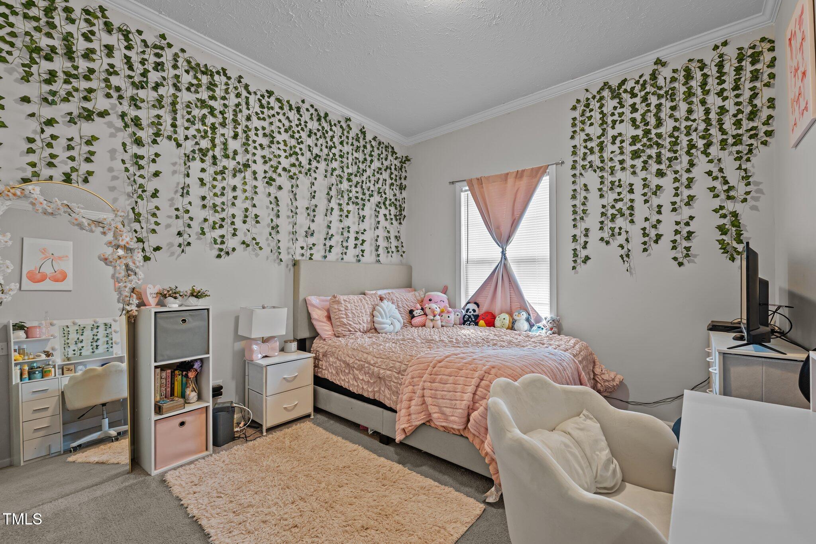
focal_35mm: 14
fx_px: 317
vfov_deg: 81.2
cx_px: 408
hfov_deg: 104.3
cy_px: 272
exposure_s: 1/2.5
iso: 200
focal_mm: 14
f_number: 7.1
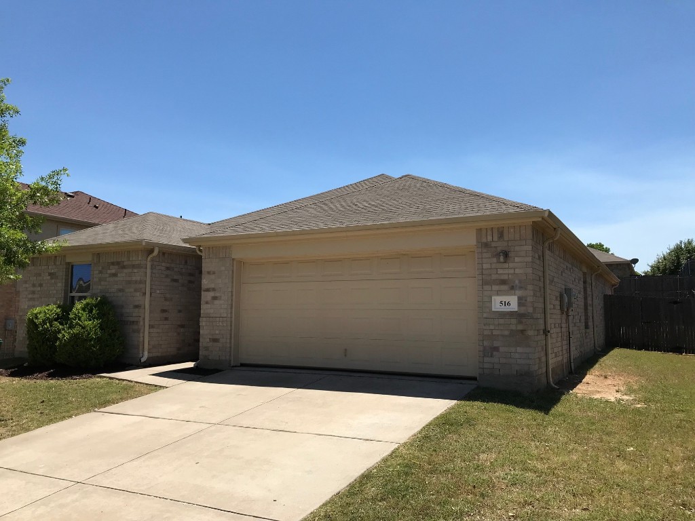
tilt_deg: +6.7
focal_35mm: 28
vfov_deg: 49.7
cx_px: 348
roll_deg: -1.5
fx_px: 562
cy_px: 260
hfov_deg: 63.4
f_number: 1.8
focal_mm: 3.99
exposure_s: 1/2994
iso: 20
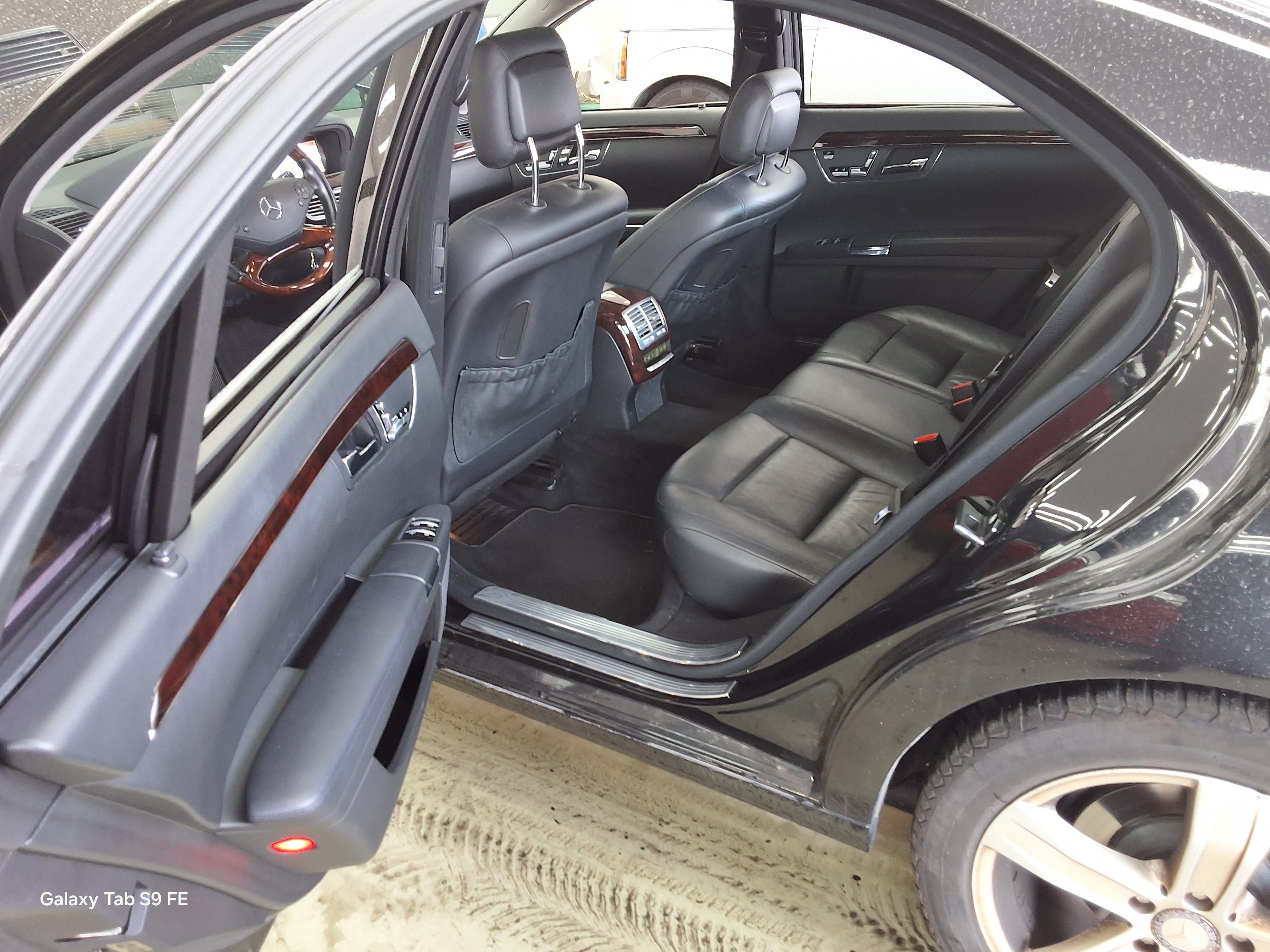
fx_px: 1027
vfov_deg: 49.7
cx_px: 635
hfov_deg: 63.4
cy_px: 476
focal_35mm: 28
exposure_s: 1/40
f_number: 1.9
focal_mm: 2.91
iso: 80
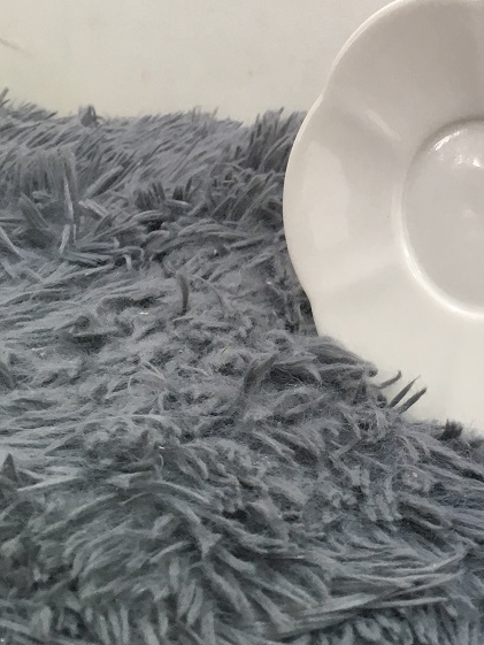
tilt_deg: -10.8
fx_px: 1155
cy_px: 71
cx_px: 493
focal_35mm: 62
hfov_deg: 22.7
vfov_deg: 29.9
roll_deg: -0.5
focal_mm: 4.15
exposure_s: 1/33
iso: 80
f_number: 2.2
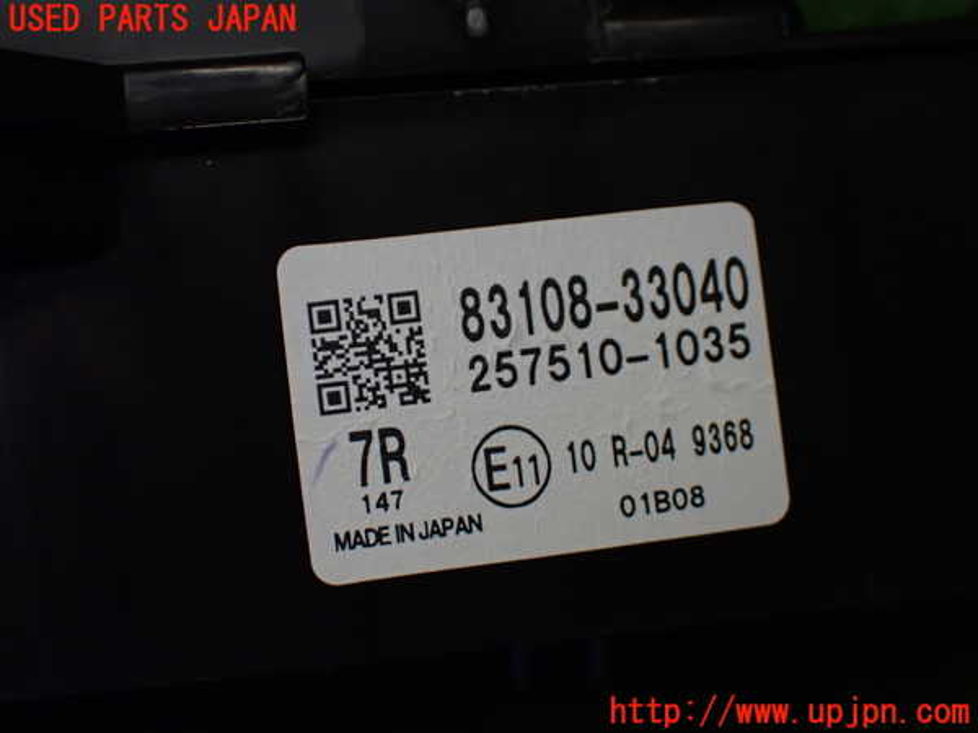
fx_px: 1526
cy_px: 366
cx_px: 489
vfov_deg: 27.0
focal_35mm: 54
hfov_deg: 35.5
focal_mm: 9.65
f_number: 3.3
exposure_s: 1/200
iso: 500
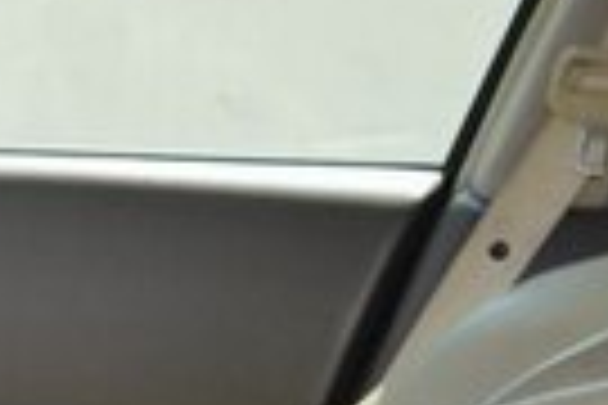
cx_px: -748
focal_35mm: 132
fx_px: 2229
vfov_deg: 9.9
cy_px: 704
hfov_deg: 12.8
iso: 100
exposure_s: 1/160
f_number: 4
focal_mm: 18
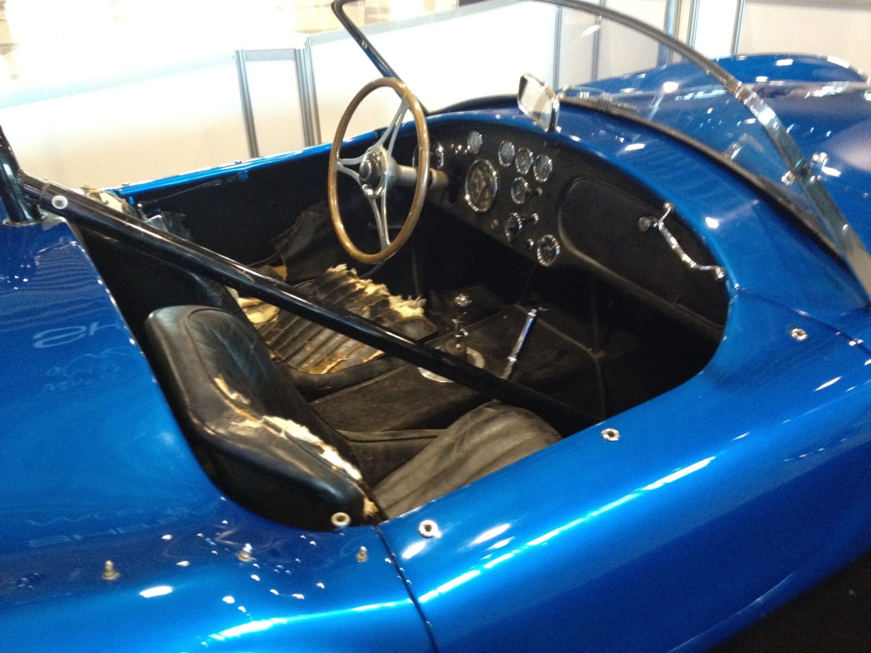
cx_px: 436
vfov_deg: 40.7
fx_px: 881
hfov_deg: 52.6
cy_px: 326
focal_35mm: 35
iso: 400
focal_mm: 4.28
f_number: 2.4
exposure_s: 1/20
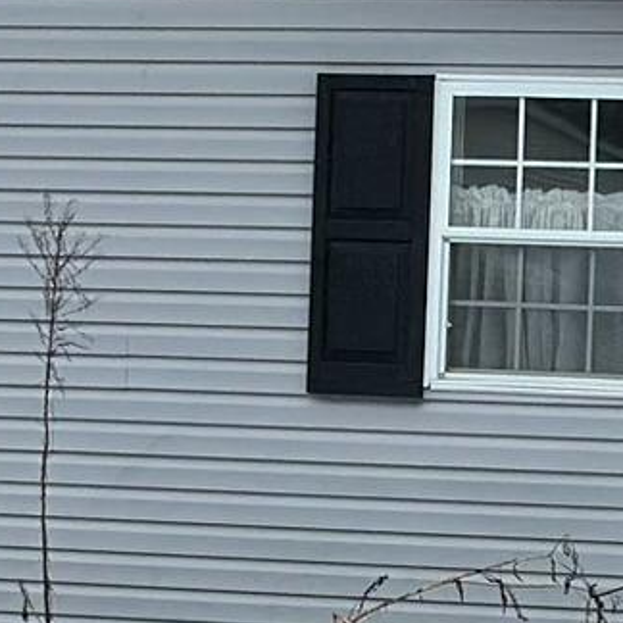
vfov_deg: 6.5
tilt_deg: -0.3
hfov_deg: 6.5
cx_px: 469
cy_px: 315
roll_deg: -1.5
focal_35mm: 268
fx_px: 5457
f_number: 1.78
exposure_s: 1/1497
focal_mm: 6.86
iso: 80
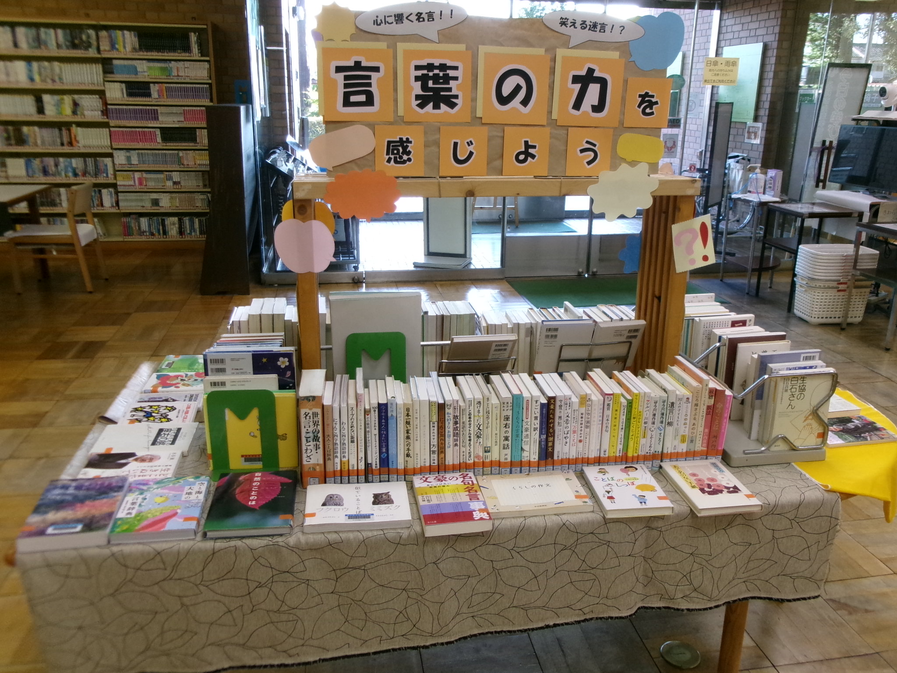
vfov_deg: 49.7
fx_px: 726
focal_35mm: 28
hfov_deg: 63.4
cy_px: 336
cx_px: 448
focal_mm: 5.1
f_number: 3.9
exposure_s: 1/34
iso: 219
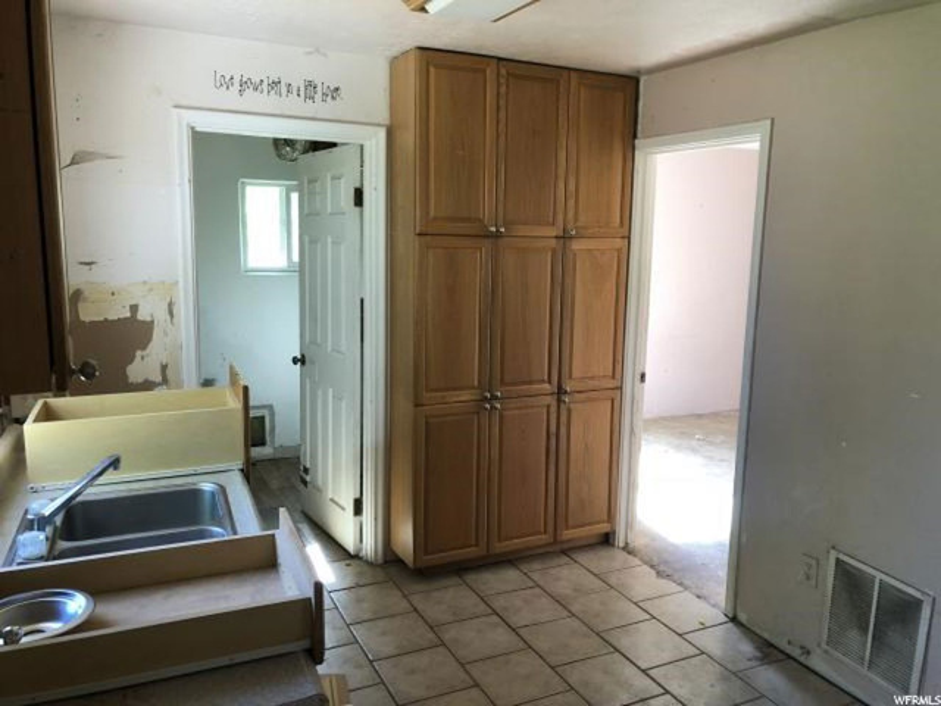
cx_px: 470
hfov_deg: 63.4
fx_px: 761
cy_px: 353
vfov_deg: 49.7
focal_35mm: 28
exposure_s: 1/30
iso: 32
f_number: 1.8
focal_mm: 4
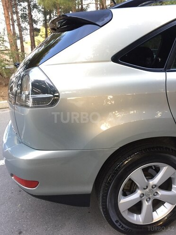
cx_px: 88
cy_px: 118
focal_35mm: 29
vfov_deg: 61.7
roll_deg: +2.6
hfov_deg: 48.2
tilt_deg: -16.7
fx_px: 197
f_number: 2.2
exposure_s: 1/33
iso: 64
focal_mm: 4.15
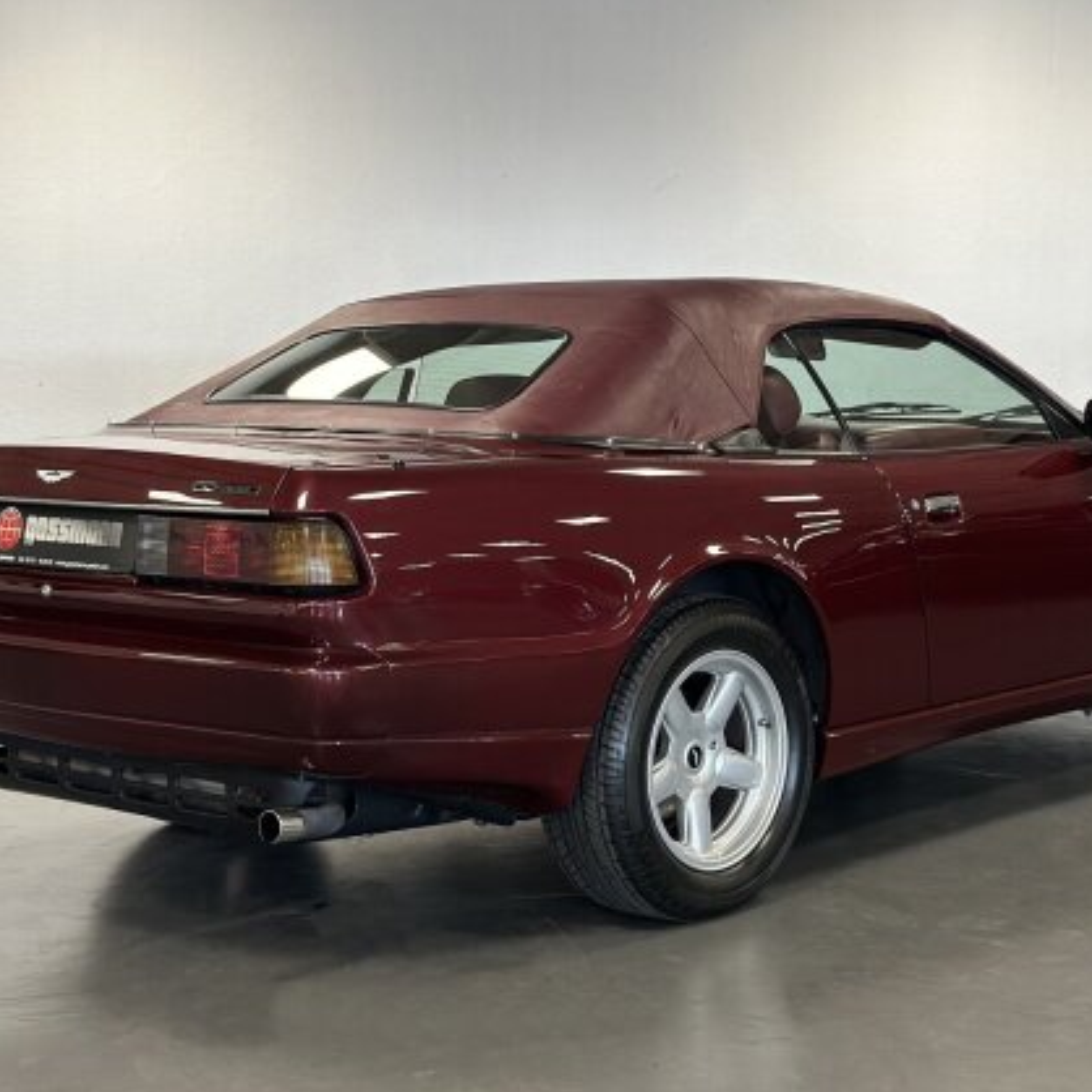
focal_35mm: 65
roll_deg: +0.5
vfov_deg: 26.5
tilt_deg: -5.5
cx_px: 624
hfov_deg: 26.5
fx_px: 2320
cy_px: 554
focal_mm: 6.86
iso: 125
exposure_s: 1/88
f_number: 1.78
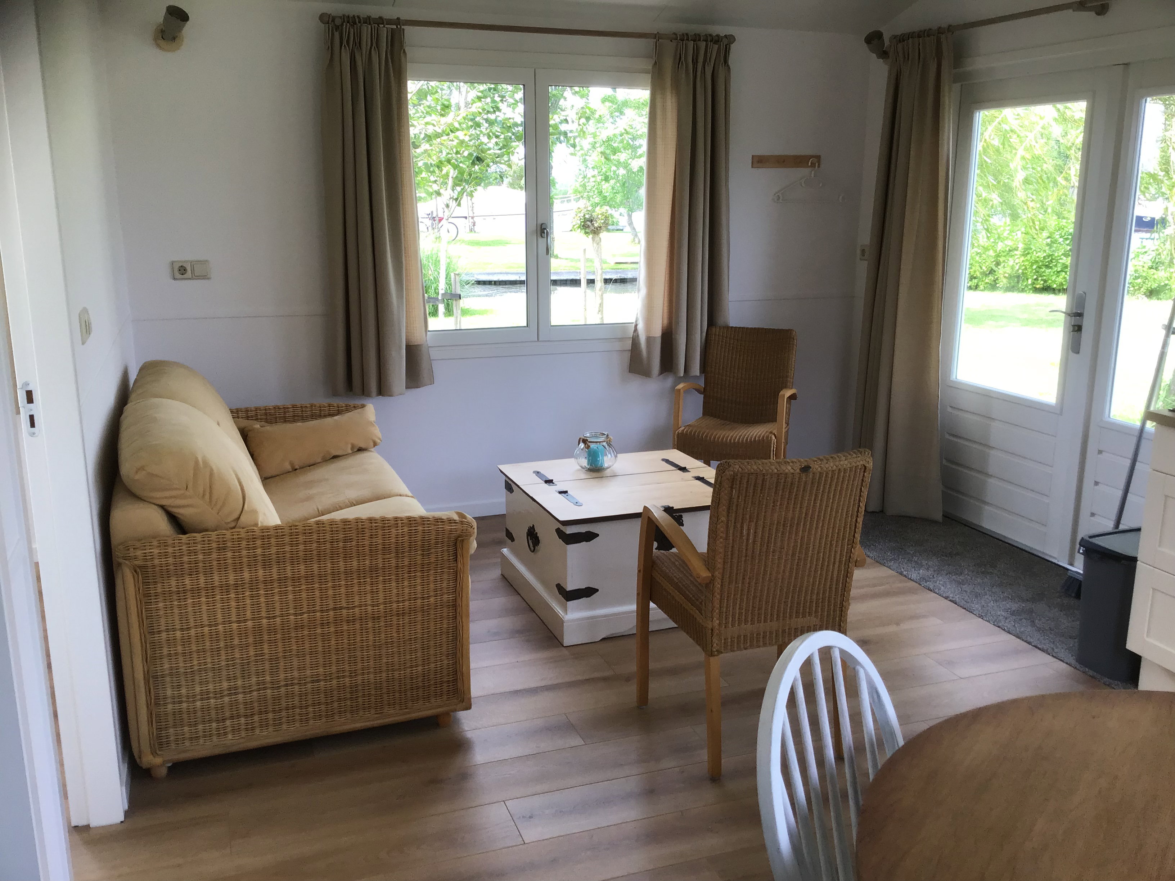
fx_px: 1052
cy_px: 440
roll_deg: +1.1
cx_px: 588
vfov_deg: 45.4
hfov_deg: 58.4
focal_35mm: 31
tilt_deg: -14.9
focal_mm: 3.3
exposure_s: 1/100
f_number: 2.4
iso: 32
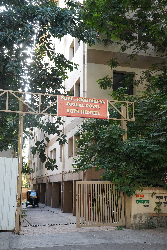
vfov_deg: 45.4
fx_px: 299
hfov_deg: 31.2
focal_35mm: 43
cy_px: 125
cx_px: 84
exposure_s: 1/125
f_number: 14
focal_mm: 43
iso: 4000
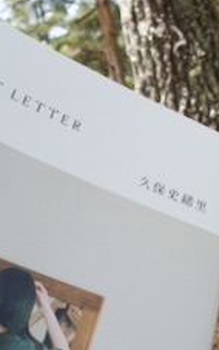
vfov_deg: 36.3
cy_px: 180
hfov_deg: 23.1
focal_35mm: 56
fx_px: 534
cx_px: 134
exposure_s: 1/320
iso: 100
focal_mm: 4.5
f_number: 2.8
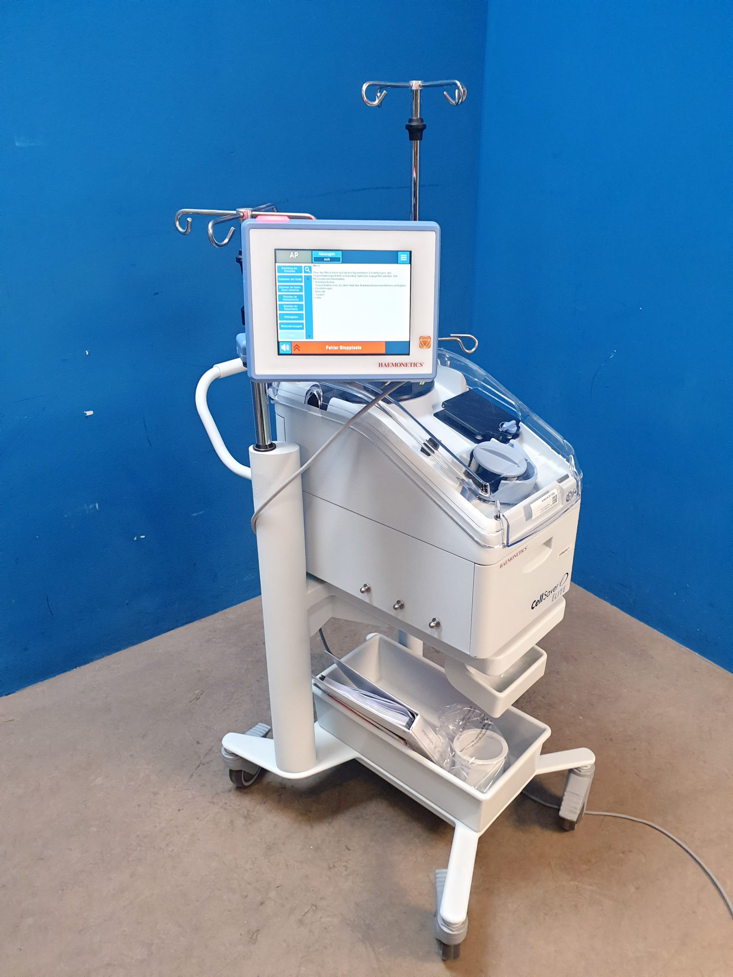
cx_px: 366
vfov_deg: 67.3
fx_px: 734
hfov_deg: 53.1
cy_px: 488
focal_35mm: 26
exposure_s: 1/50
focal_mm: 4.3
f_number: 2.4
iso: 320
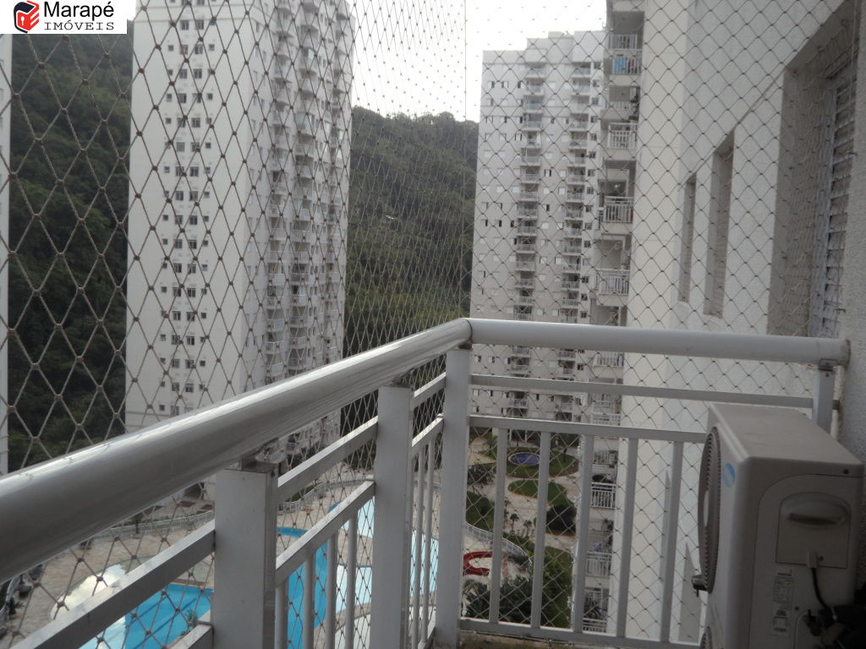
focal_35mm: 35
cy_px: 324
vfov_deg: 40.7
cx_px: 433
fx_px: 876
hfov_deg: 52.6
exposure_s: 1/180
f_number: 3.3
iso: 80
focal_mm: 5.7
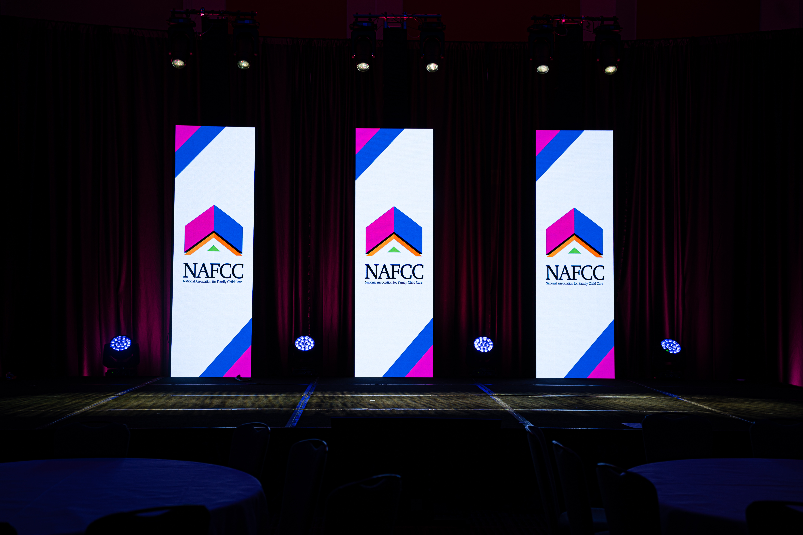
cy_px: 268
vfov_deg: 28.9
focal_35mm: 46
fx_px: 1037
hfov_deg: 42.3
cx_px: 402
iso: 100
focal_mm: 46.5
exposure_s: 1/50
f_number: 2.8
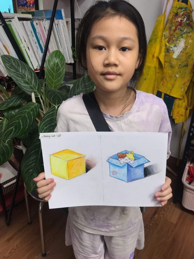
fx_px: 209
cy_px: 130
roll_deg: -0.7
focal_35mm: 28
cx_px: 97
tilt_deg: -25.1
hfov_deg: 49.7
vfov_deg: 63.4
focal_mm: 3.99
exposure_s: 1/100
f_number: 1.8
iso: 32
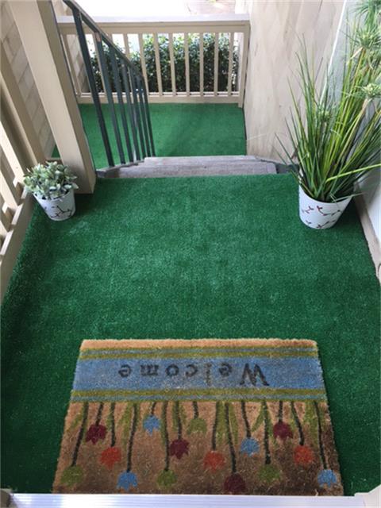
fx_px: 426
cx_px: 190
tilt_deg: -50.8
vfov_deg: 61.7
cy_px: 254
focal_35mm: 29
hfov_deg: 48.2
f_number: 2.2
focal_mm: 4.15
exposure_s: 1/40
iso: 32
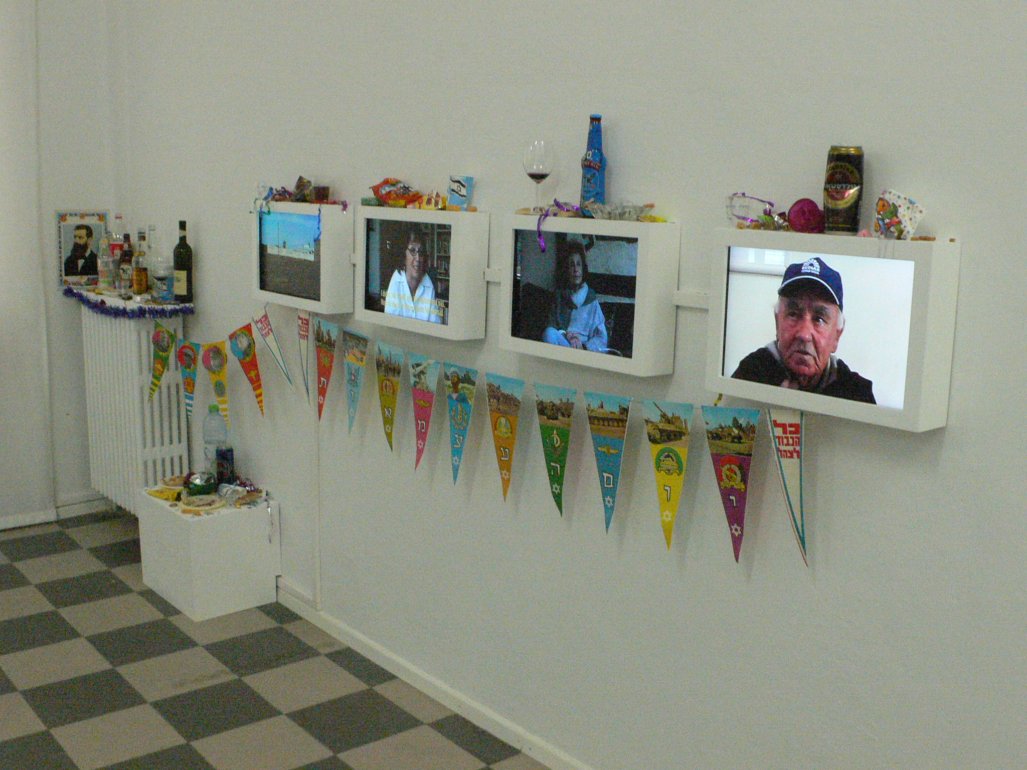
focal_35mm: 36
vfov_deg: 39.7
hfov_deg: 51.4
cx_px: 514
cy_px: 385
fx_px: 1068
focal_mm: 6.3
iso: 400
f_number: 4
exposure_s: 1/25
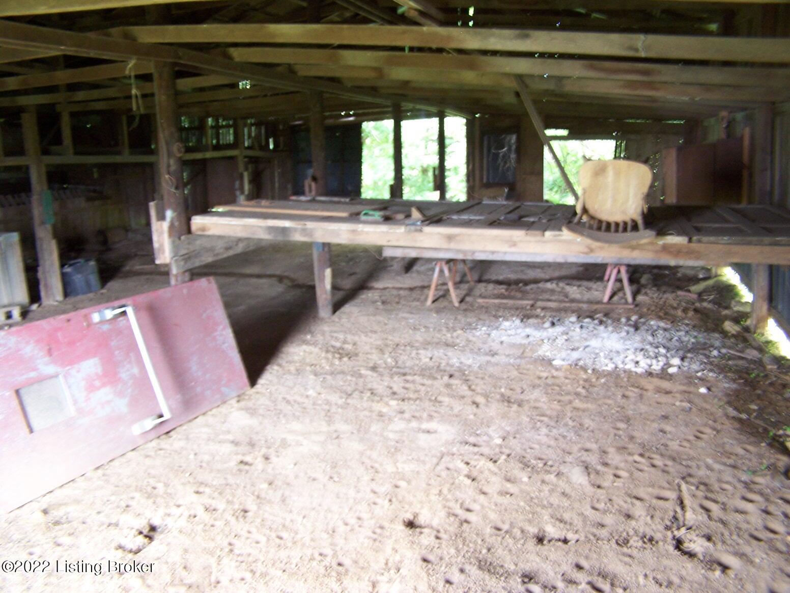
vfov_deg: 37.7
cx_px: 395
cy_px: 296
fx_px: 867
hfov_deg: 49.0
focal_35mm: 38
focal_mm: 6.3
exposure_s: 1/8
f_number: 2.8
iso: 140
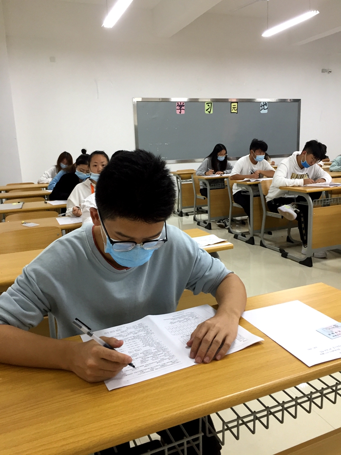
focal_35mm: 29
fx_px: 381
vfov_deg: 61.7
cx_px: 170
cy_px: 228
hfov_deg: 48.2
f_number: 2.2
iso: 125
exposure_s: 1/33
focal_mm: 4.15
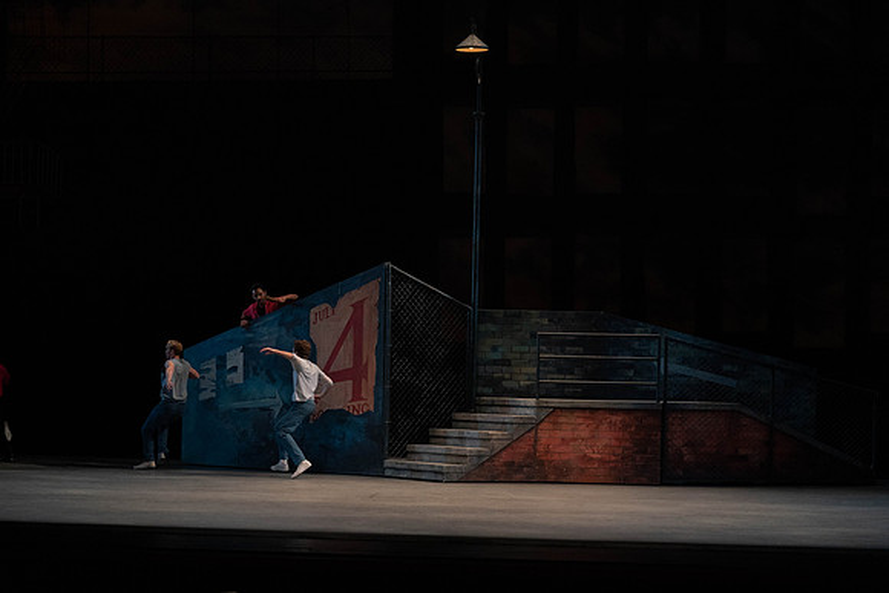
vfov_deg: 14.1
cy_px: 296
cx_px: 444
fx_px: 2396
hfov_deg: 21.0
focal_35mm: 97
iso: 3200
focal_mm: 97
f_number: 4.5
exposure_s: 1/400
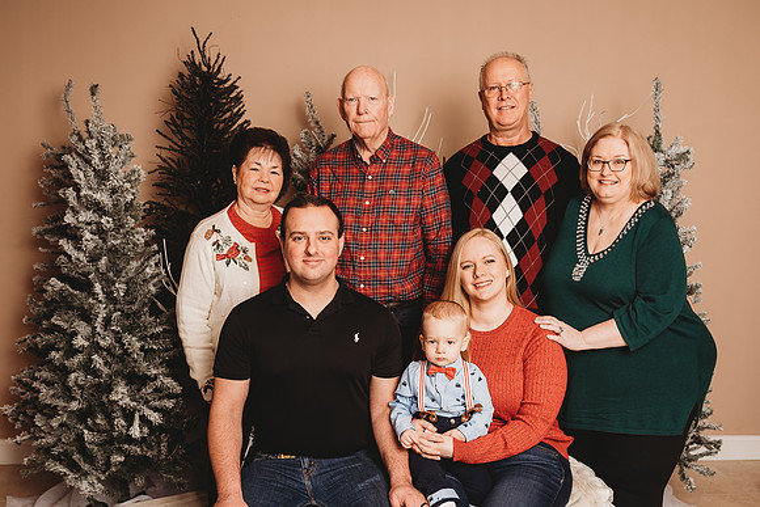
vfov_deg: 37.5
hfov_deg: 54.2
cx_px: 391
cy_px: 316
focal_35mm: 35
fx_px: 742
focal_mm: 24
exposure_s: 1/160
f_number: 4
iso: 100
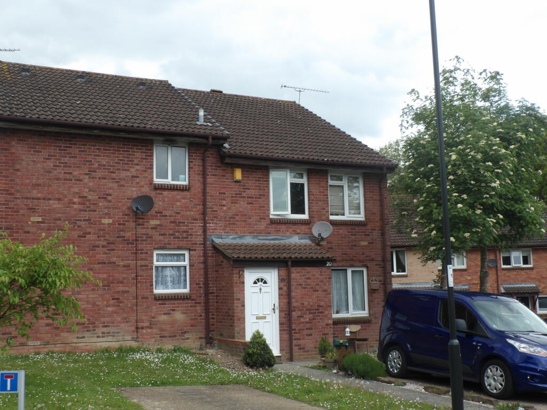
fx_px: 664
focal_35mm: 42
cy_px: 205
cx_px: 274
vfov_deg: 34.3
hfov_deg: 44.8
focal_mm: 7.6
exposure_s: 1/149
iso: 100
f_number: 4.9
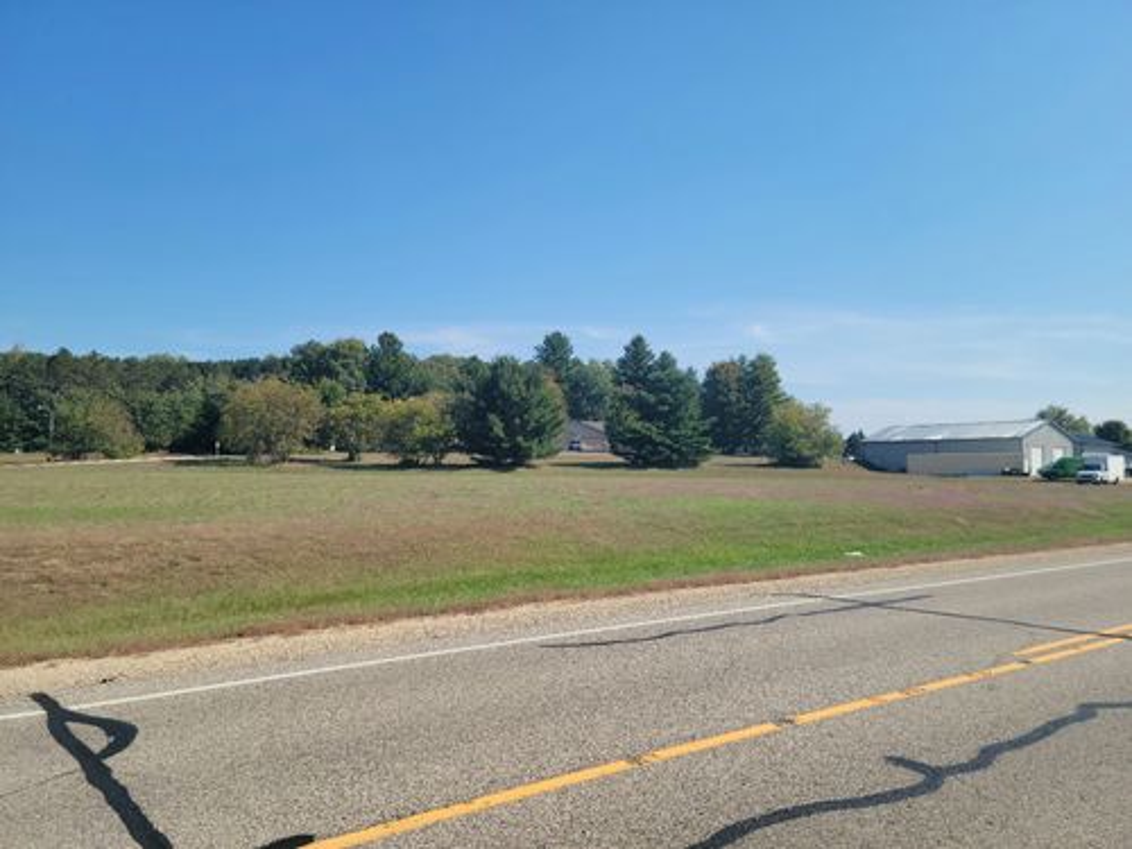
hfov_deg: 63.4
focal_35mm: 28
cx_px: 566
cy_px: 424
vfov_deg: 49.7
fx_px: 916
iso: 25
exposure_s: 1/909
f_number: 2
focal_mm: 5.9
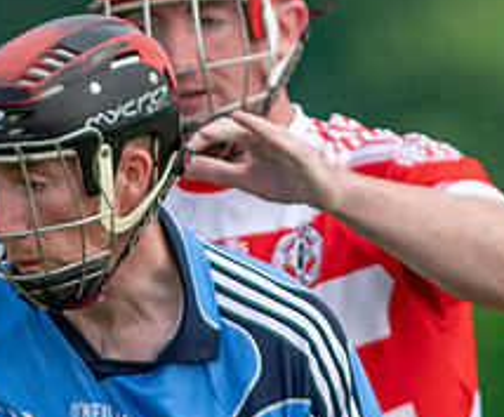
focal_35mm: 2488
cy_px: -37
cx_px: 265
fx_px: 37608
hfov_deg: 0.8
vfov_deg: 0.6
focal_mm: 300
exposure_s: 1/1250
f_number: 2.8
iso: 100
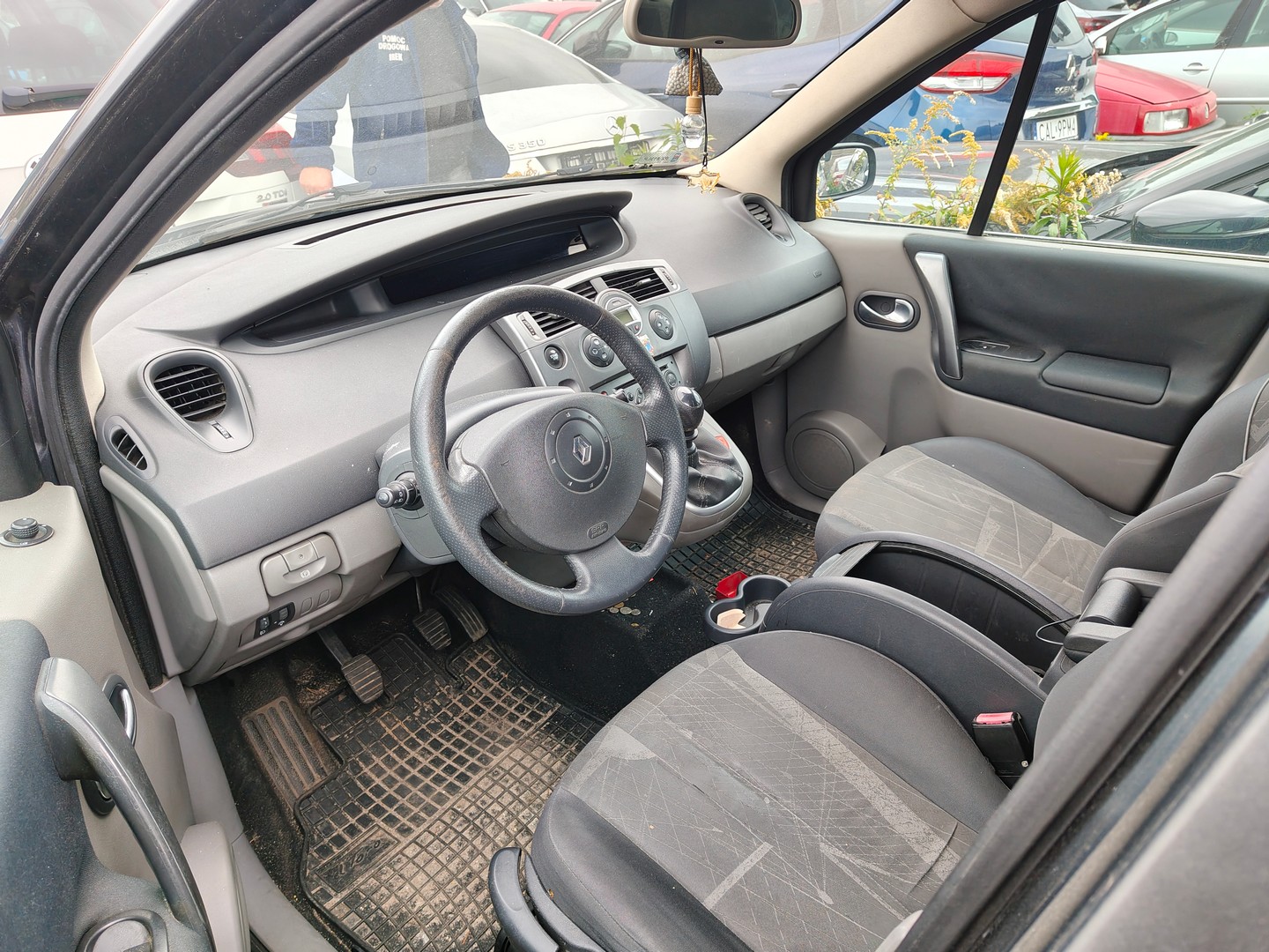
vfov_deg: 56.8
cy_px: 476
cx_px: 634
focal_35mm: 24
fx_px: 880
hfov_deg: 71.6
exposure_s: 1/174
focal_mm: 5.59
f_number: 1.8
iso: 50
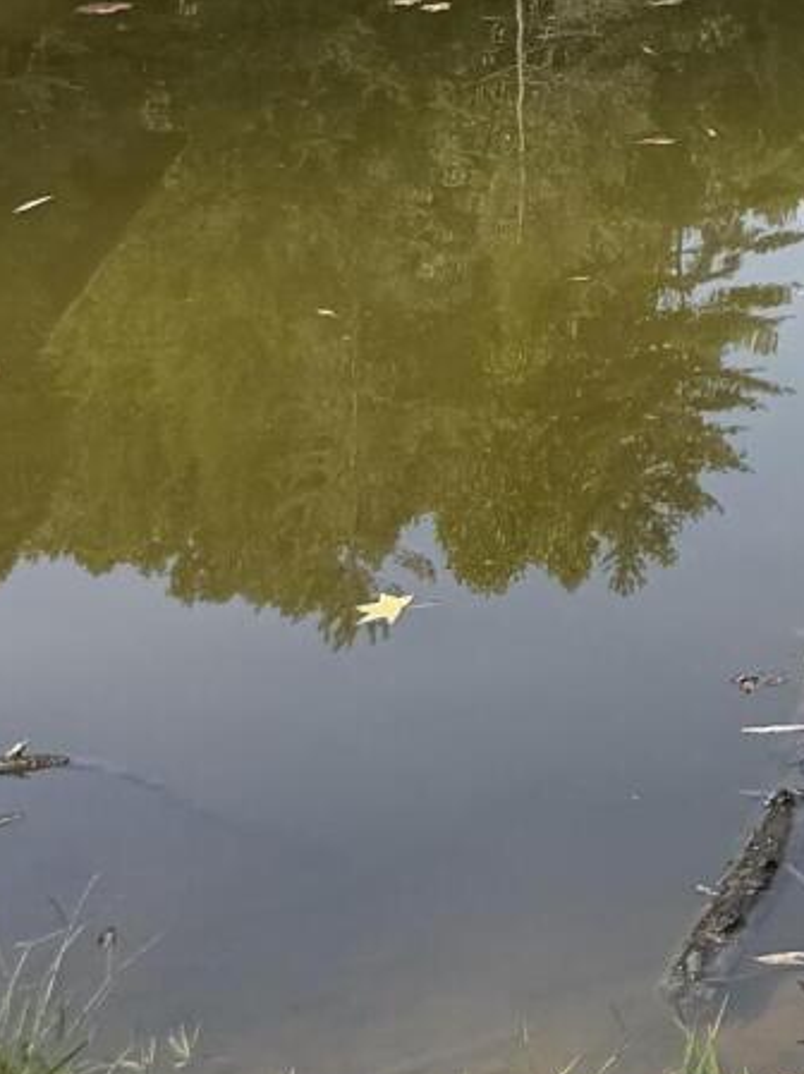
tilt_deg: +1.9
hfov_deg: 12.0
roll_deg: -1.4
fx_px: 3318
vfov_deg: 15.8
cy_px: -828
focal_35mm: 107
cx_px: 1692
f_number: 1.78
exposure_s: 1/1949
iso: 80
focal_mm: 6.76
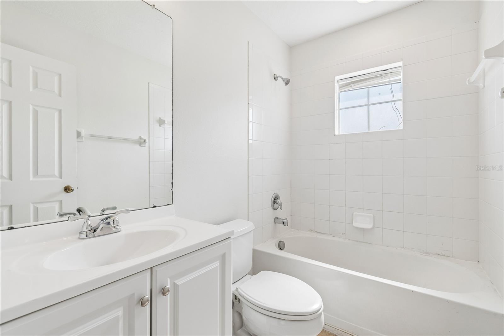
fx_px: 210
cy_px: 168
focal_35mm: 15
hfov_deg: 100.4
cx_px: 252
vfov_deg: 77.3
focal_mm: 10
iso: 100
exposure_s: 1/40
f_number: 7.1
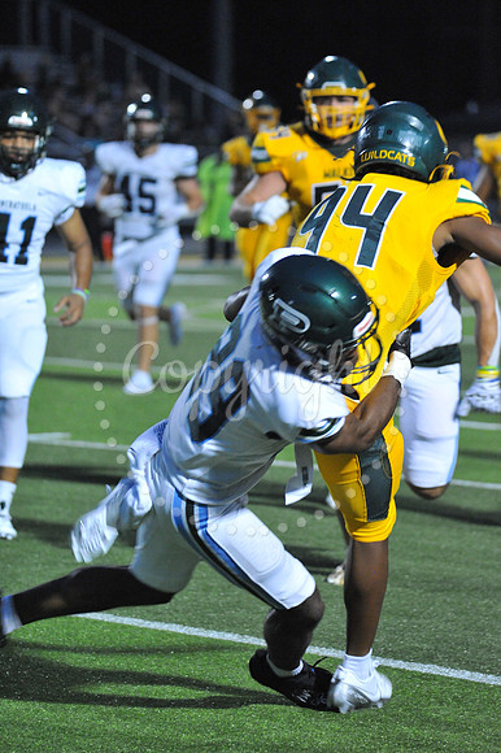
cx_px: 250
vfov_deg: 9.4
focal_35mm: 220
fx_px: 4598
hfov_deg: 6.2
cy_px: 376
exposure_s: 1/200
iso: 6400
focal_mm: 220
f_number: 5.6
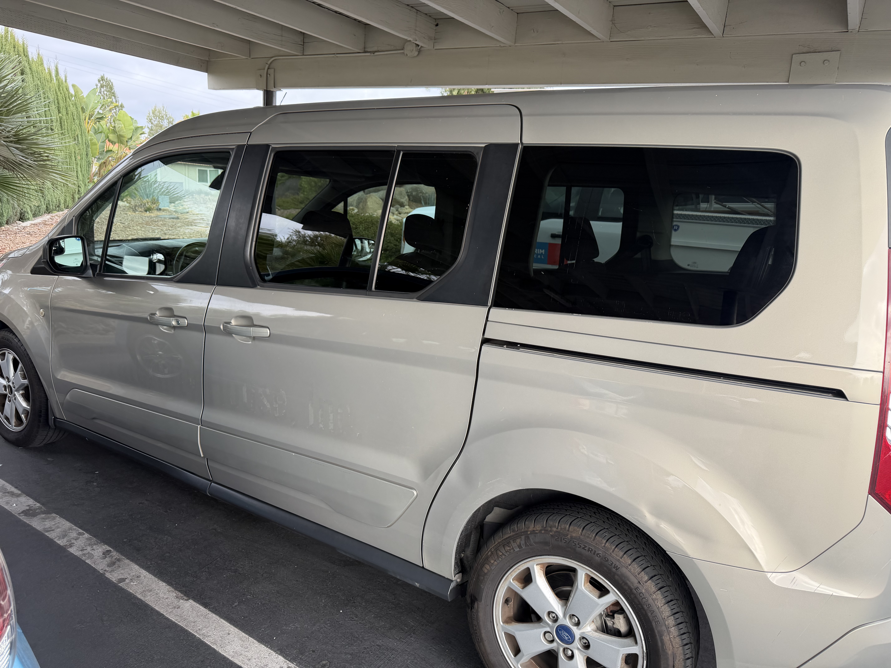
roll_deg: -1.6
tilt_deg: -11.4
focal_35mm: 24
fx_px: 618
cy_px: 334
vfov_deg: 56.8
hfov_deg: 71.6
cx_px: 446
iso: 80
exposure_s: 1/269
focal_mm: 6.76
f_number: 1.78
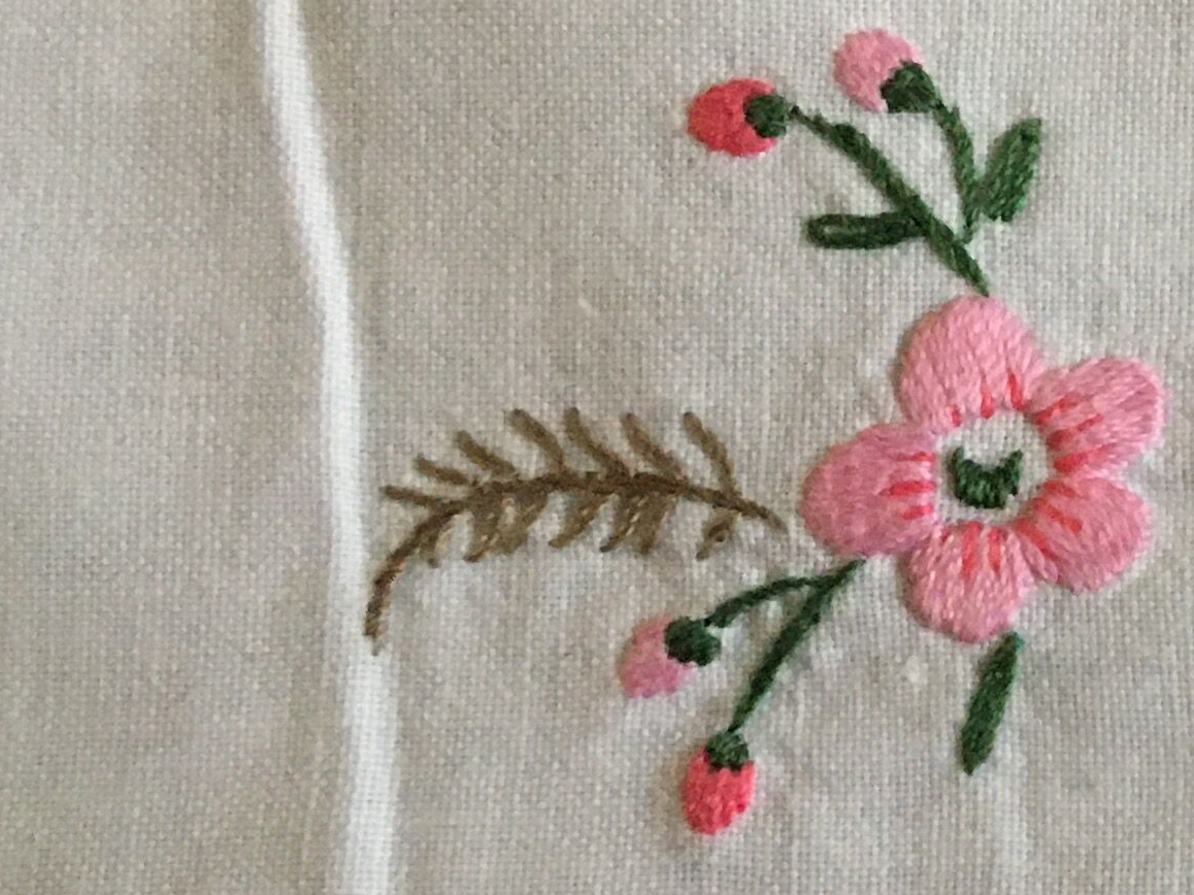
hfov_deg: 17.5
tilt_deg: -83.5
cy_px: 593
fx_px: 3483
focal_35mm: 101
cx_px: 1788
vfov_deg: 14.6
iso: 250
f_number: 2.2
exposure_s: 1/33
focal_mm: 4.15
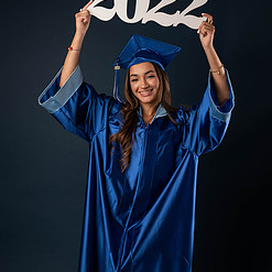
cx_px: 143
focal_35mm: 62
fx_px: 551
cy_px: 176
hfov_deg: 27.7
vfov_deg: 27.6
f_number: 5.6
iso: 200
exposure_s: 1/100
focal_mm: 40
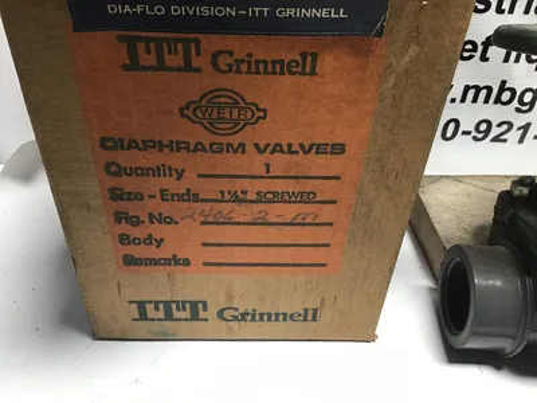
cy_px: 202
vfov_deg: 45.4
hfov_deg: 58.4
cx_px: 268
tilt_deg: -39.7
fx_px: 481
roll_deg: -3.6
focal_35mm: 31
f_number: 2.4
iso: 25
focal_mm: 3.3
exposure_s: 1/40
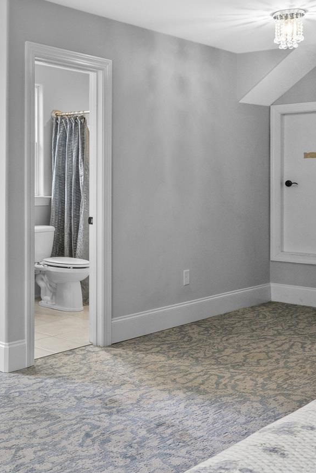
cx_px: -28
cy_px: 155
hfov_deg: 27.0
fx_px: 606
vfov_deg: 42.1
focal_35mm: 46
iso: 1000
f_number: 8
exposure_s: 1/15
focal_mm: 16
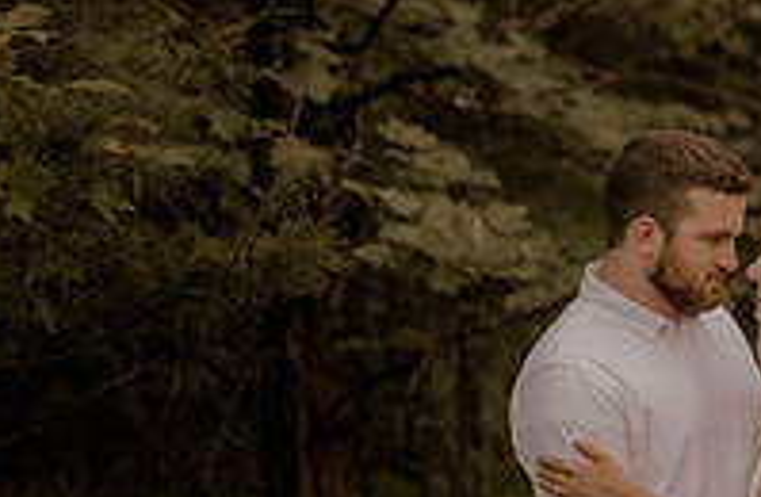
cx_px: 1129
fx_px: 3361
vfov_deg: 8.5
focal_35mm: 160
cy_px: 203
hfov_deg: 12.3
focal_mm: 50
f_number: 2.2
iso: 200
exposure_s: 1/250
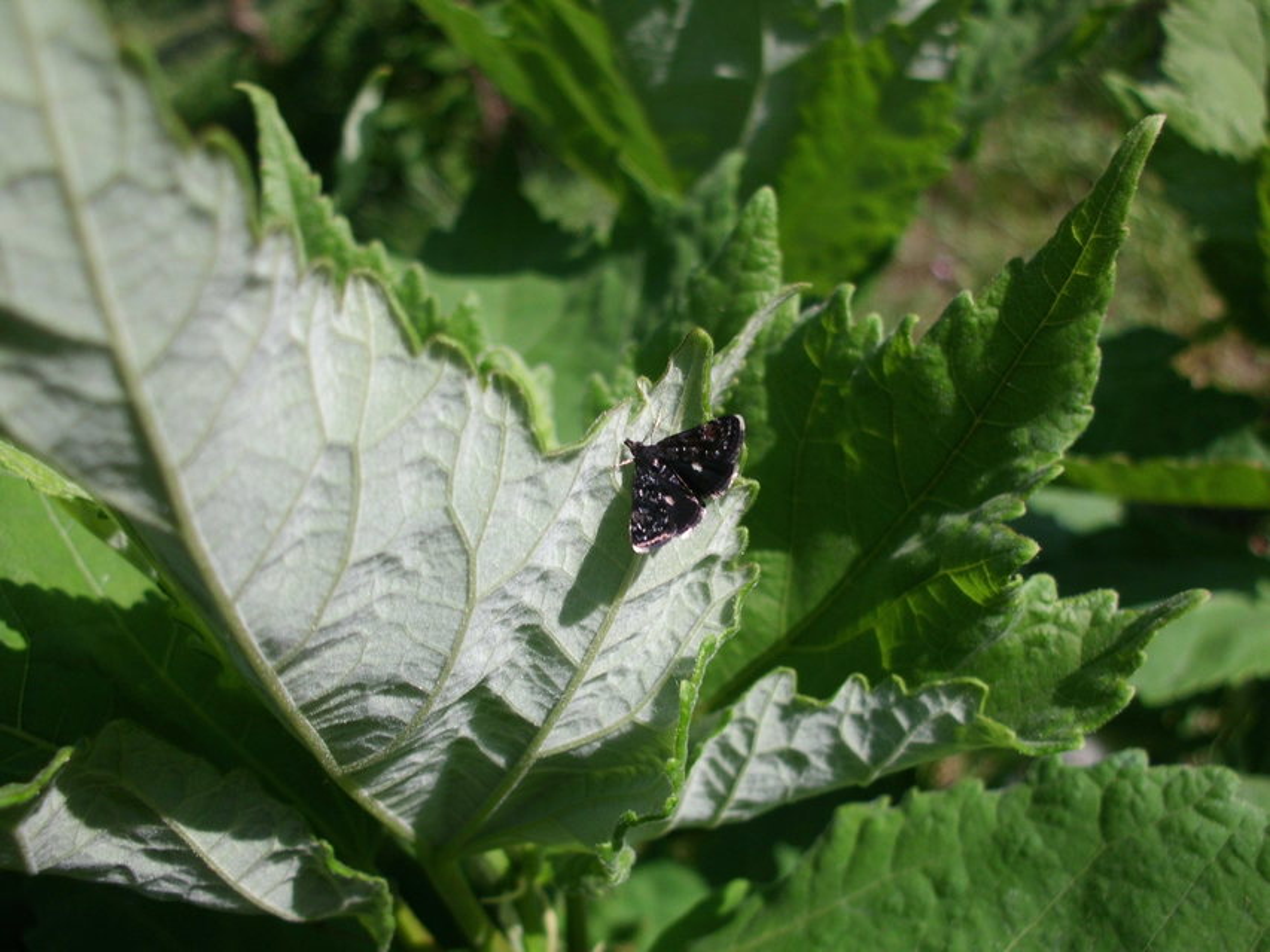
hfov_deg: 51.3
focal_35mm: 36
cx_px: 635
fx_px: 1321
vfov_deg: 39.7
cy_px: 476
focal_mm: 6.3
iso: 100
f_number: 7.3
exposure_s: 1/160
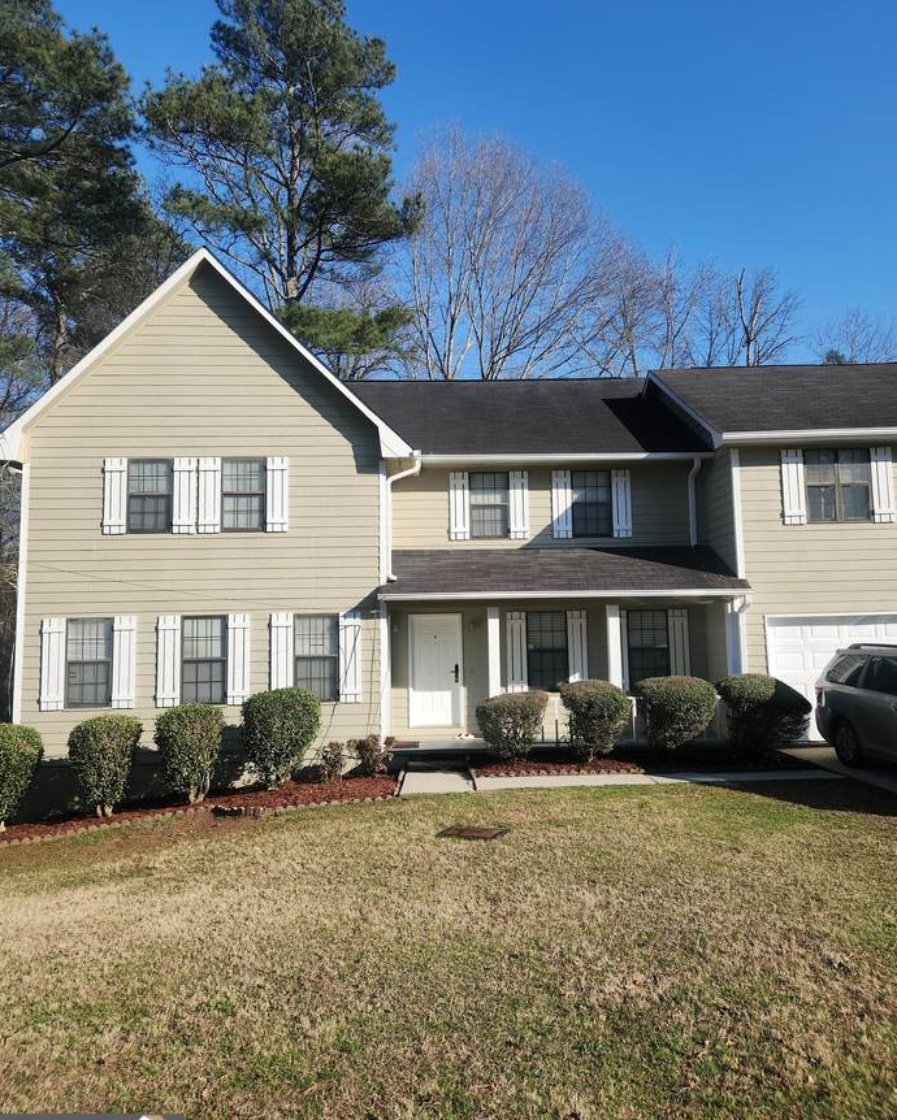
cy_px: 552
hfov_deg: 56.8
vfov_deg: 68.1
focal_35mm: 25
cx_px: 465
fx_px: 829
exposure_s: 1/1195
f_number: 1.8
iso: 20
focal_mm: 5.4
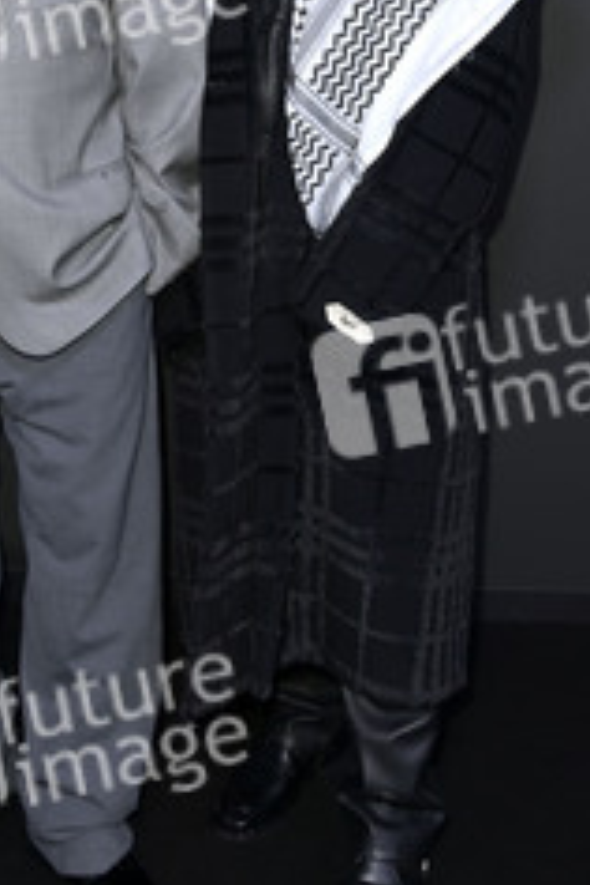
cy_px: 183
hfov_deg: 22.8
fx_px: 1450
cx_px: 164
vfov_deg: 33.0
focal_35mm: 59
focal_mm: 35
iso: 1000
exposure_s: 1/250
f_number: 5.6
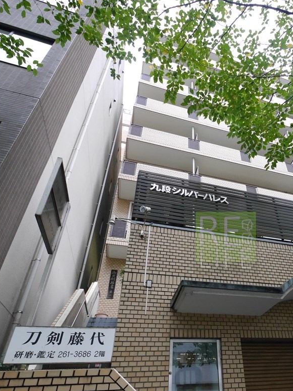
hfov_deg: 55.5
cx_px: 226
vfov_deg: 72.8
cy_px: 242
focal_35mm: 23
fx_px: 260
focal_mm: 7
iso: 800
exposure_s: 1/60
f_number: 4
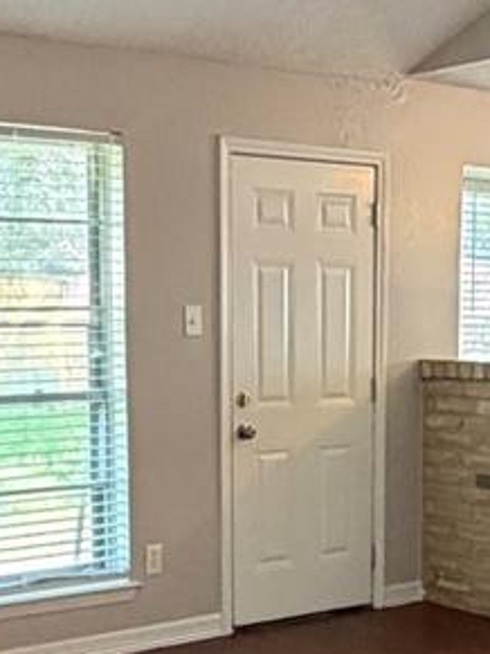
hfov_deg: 19.9
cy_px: 503
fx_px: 1398
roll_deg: -0.4
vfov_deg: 26.0
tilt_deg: -7.6
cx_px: 297
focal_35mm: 74
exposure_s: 1/60
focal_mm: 2.22
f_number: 2.2
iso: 400
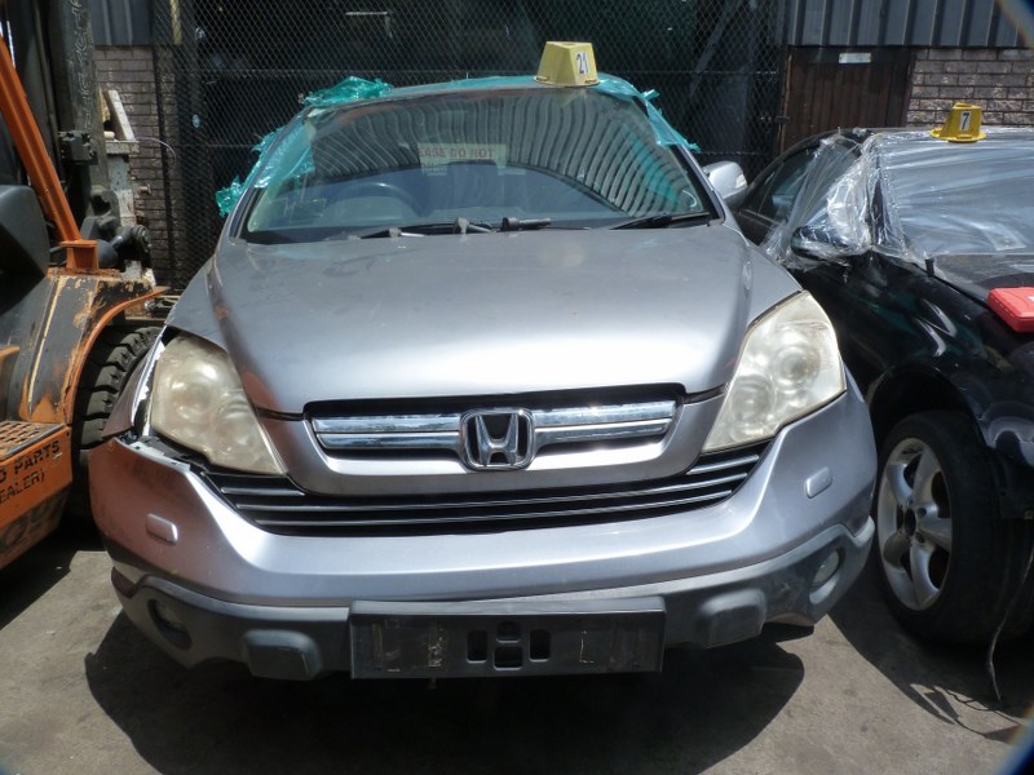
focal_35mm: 25
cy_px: 388
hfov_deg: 69.4
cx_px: 517
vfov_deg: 54.9
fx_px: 747
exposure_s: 1/400
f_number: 5.6
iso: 125
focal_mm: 4.5
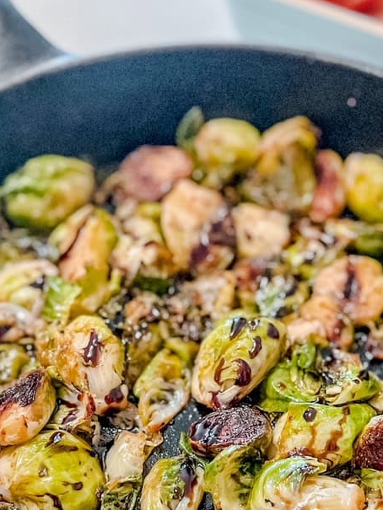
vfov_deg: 34.6
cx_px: 240
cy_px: 340
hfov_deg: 26.5
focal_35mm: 55
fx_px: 811
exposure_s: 1/60
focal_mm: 5.7
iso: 400
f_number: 1.5
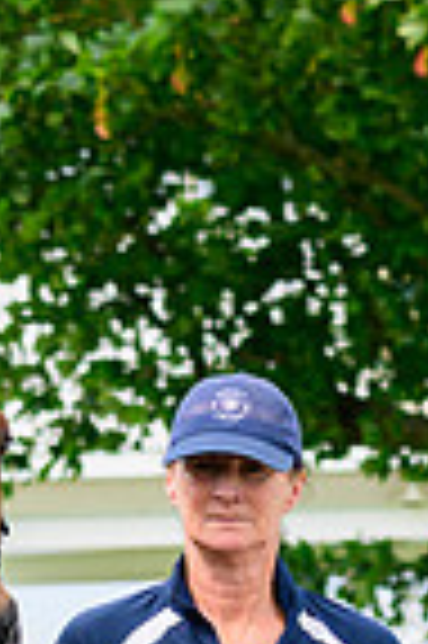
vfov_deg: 4.2
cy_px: 928
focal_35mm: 495
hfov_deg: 2.8
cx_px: -167
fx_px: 8848
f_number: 6.3
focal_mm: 105
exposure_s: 1/1000
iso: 400
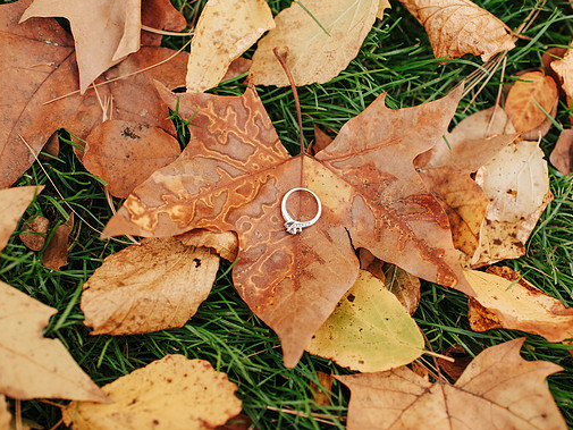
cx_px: 303
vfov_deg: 36.0
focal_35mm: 40
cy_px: 219
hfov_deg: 46.8
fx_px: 662
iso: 800
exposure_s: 1/250
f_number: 3.2
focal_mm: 35
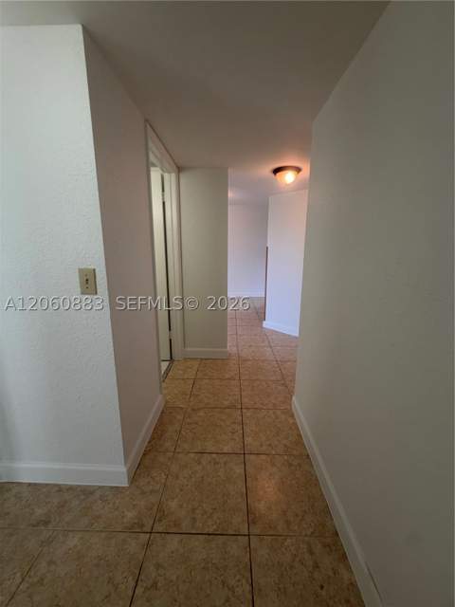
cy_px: 304
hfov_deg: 85.7
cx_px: 228
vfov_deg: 102.1
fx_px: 245
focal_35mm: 14
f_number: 2.2
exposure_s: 1/60
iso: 160
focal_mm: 2.22
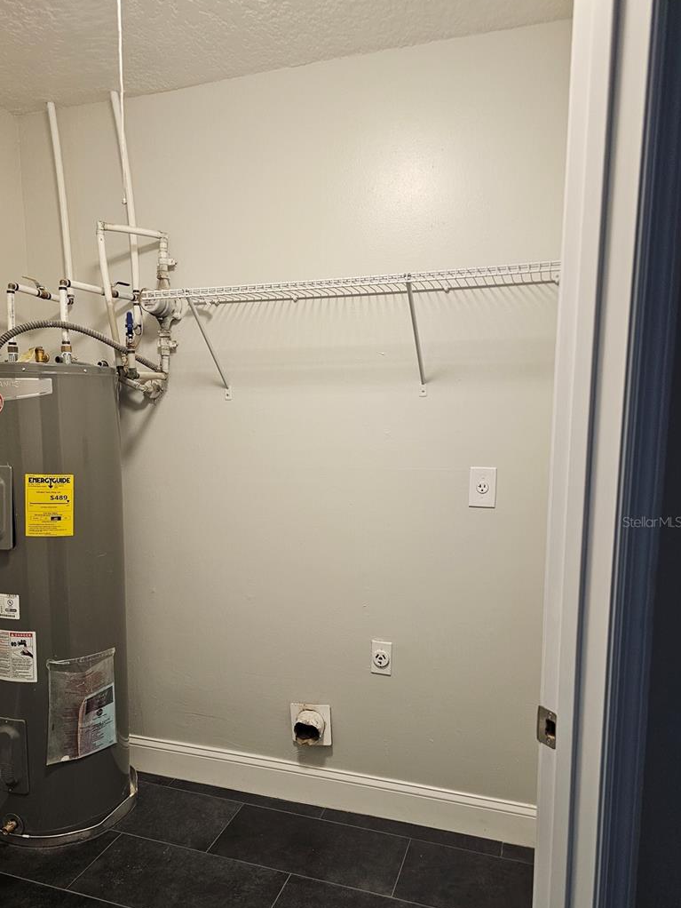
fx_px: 708
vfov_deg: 65.0
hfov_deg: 51.2
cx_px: 286
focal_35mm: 27
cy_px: 522
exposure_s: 1/120
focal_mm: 6.3
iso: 400
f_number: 1.7
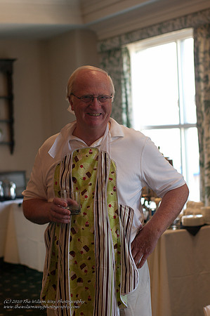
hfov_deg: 18.1
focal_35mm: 75
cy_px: 158
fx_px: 658
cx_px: 105
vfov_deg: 27.0
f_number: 2.8
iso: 800
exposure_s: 1/180
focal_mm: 50
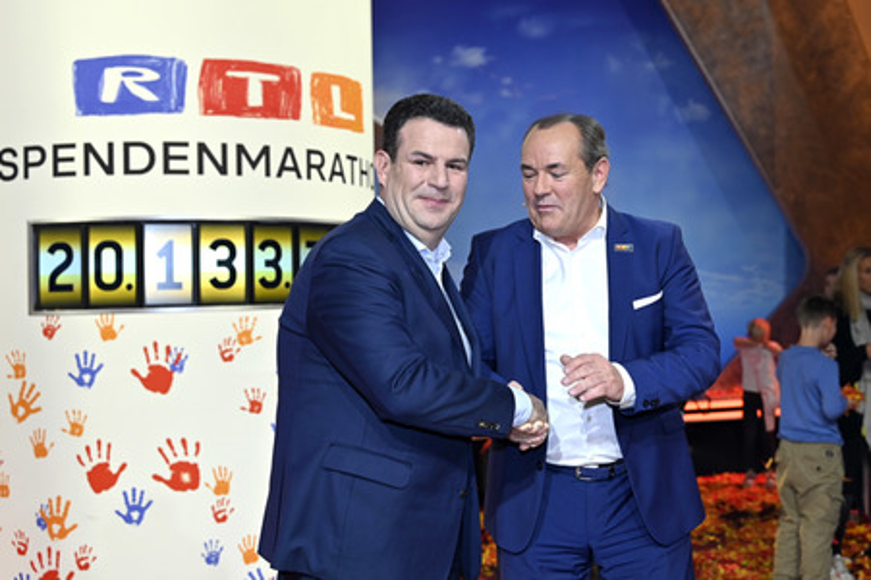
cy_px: 290
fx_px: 991
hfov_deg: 47.4
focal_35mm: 41
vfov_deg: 32.6
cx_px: 436
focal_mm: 41
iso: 1000
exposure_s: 1/200
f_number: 4
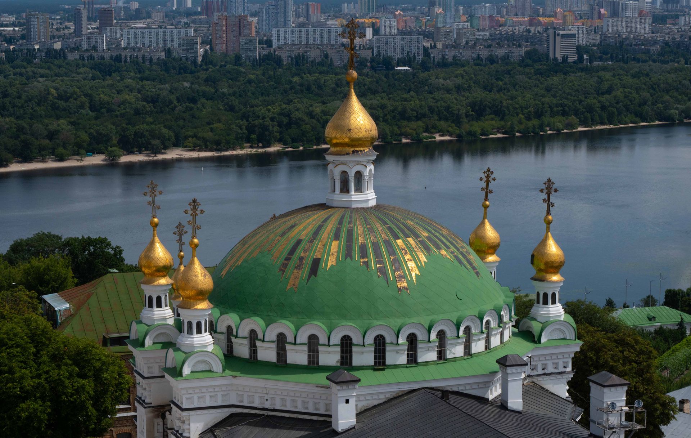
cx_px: 350
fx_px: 1575
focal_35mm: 83
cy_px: 233
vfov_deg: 15.8
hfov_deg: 24.7
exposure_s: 1/800
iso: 800
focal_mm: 81
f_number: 20
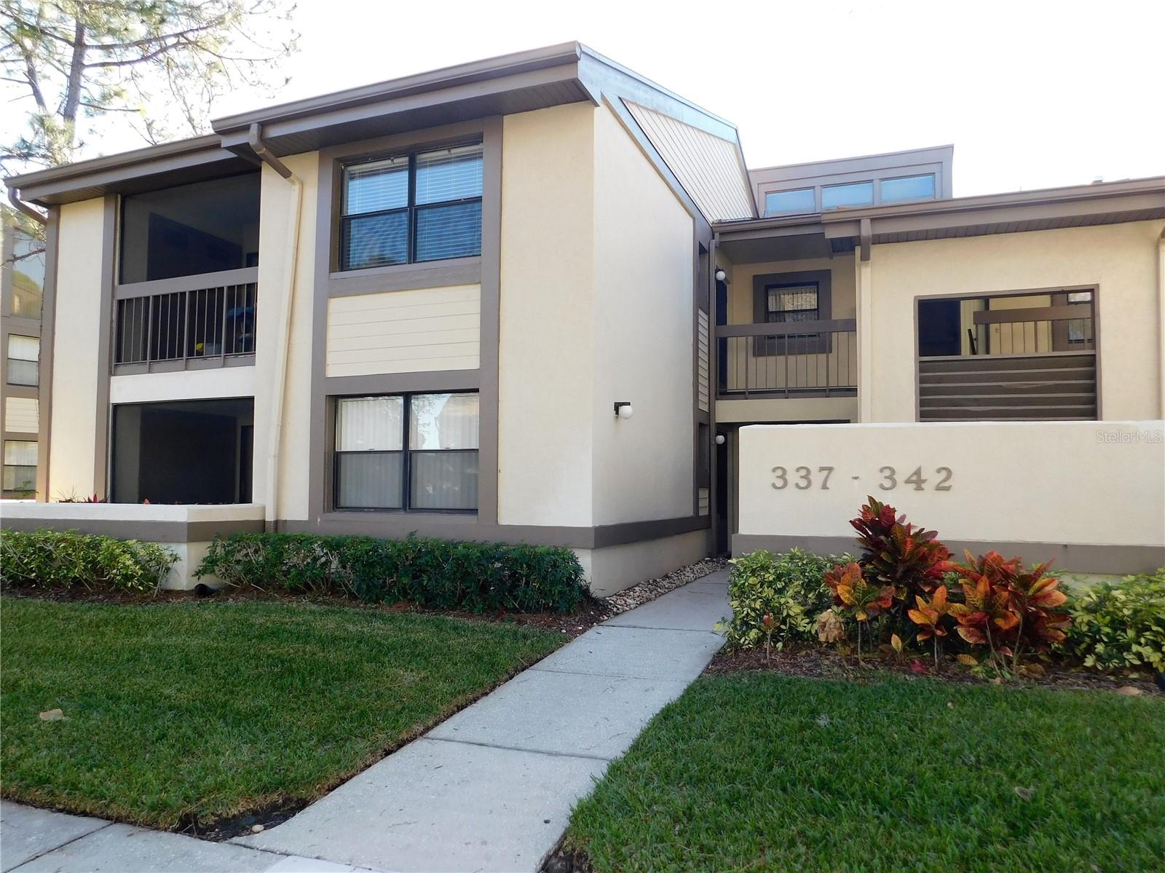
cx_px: 582
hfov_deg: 73.9
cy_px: 436
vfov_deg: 58.9
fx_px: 774
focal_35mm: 23
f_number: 3
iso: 125
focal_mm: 4
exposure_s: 1/200
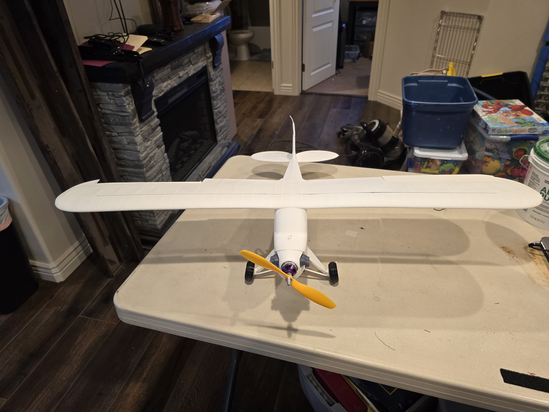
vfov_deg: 58.9
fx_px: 365
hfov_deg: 73.9
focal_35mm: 23
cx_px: 274
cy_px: 206
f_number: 1.7
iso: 250
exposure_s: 1/120
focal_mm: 6.3
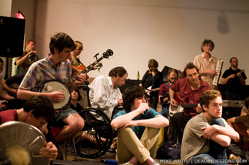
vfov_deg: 29.8
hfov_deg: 43.7
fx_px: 311
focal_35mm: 45
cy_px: 82
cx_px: 124
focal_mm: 30
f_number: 1.4
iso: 1600
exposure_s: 1/50
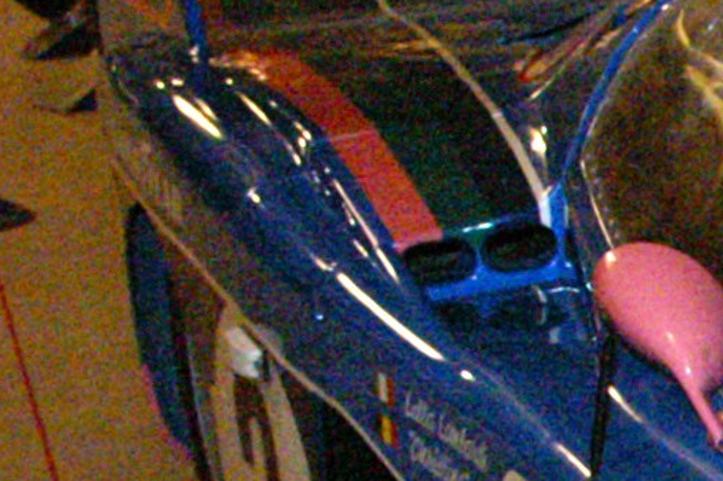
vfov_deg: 8.8
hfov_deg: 11.9
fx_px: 3030
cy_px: 744
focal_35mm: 151
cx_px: 1519
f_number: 5
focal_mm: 17
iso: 3200
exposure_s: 1/125
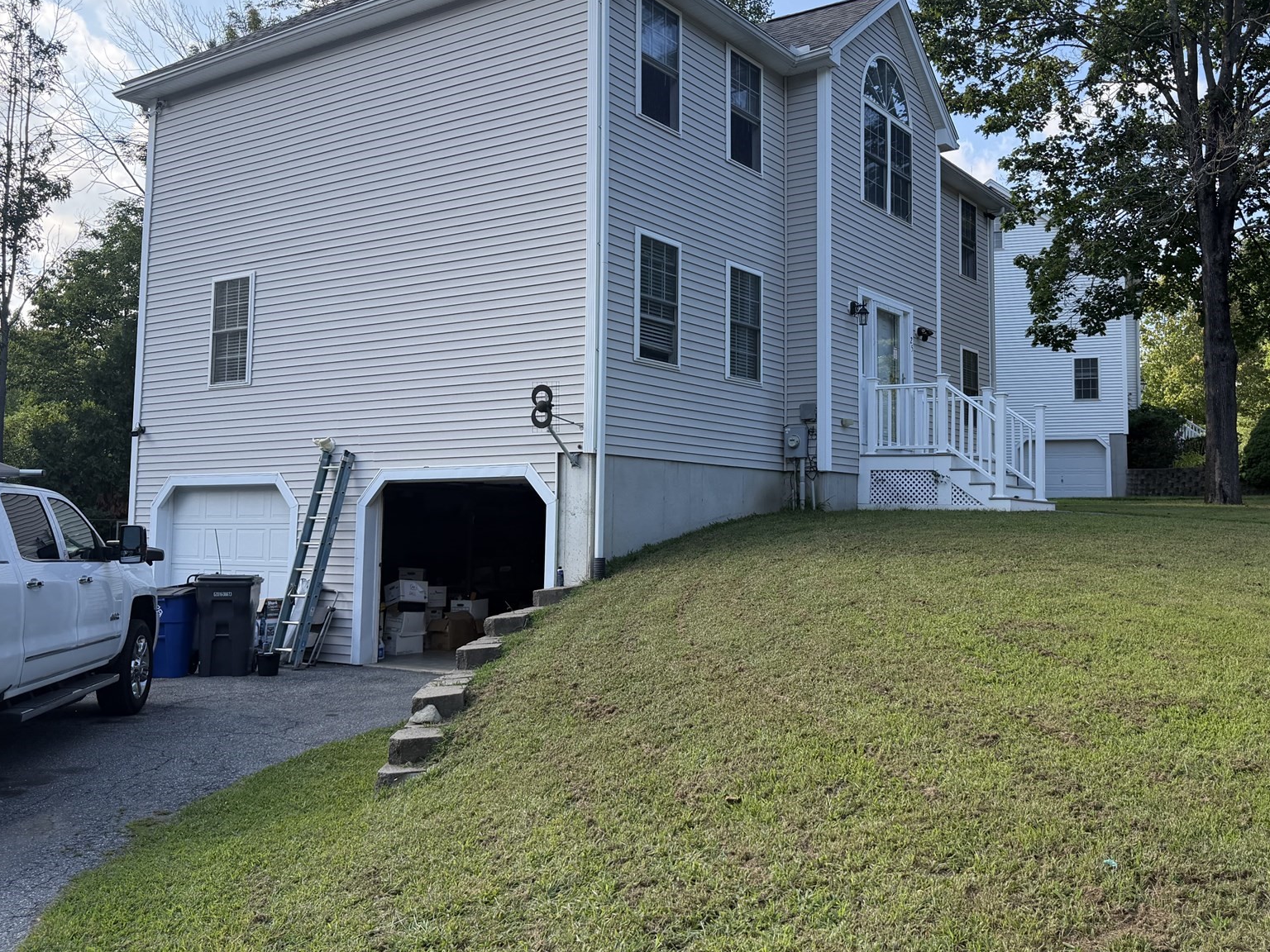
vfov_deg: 44.1
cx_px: 708
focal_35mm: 32
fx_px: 1174
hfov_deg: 56.7
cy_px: 418
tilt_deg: +4.6
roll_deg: +0.2
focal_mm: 6.76
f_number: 1.78
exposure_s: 1/1653
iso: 100
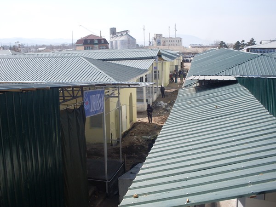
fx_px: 303
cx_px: 138
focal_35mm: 38
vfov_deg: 37.7
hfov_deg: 49.0
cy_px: 104
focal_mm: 6.3
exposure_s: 1/180
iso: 80
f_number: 8.4
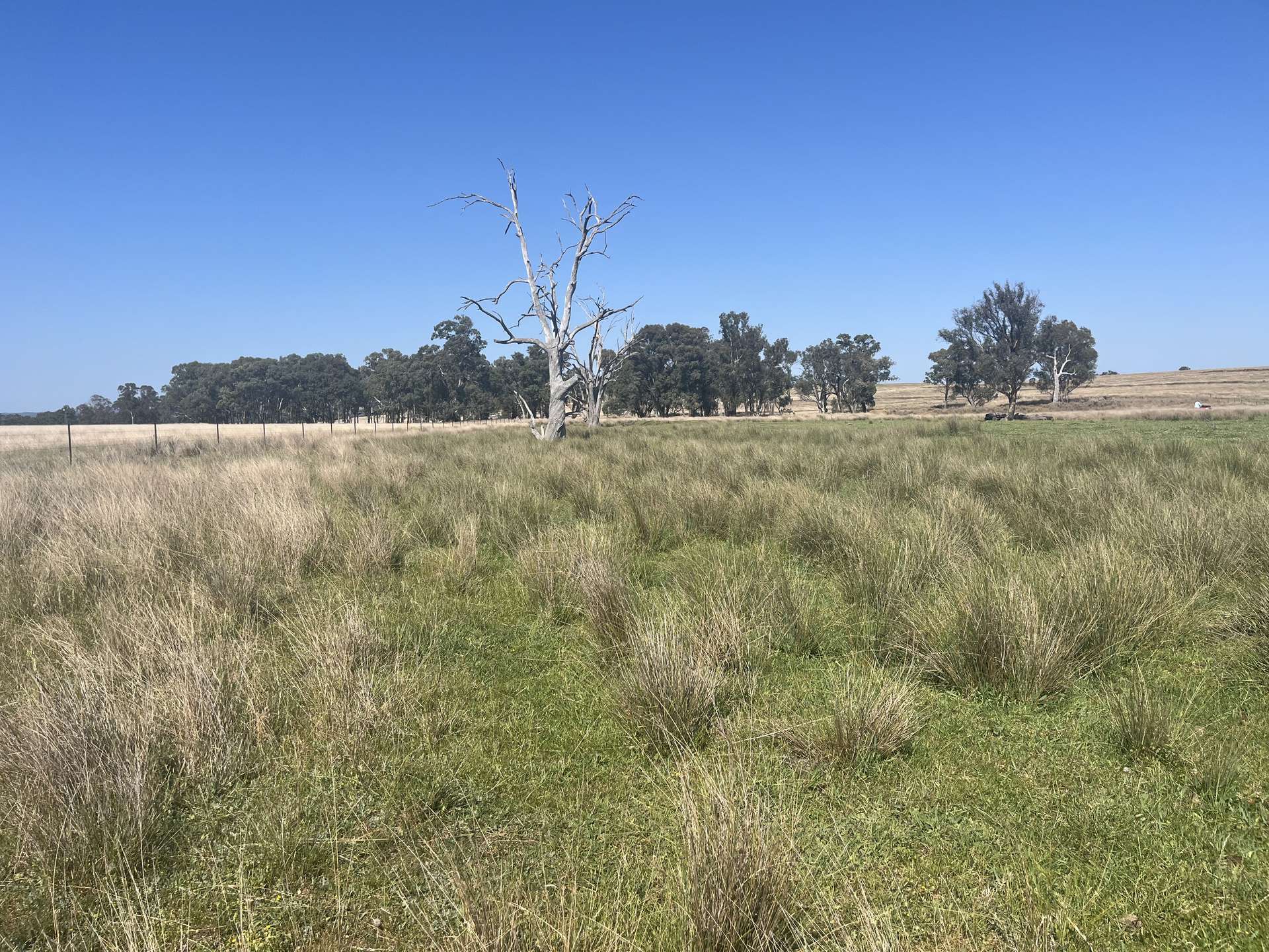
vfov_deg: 53.1
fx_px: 953
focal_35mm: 26
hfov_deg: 67.3
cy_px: 476
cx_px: 634
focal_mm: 5.1
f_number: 1.6
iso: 50
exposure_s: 1/4310
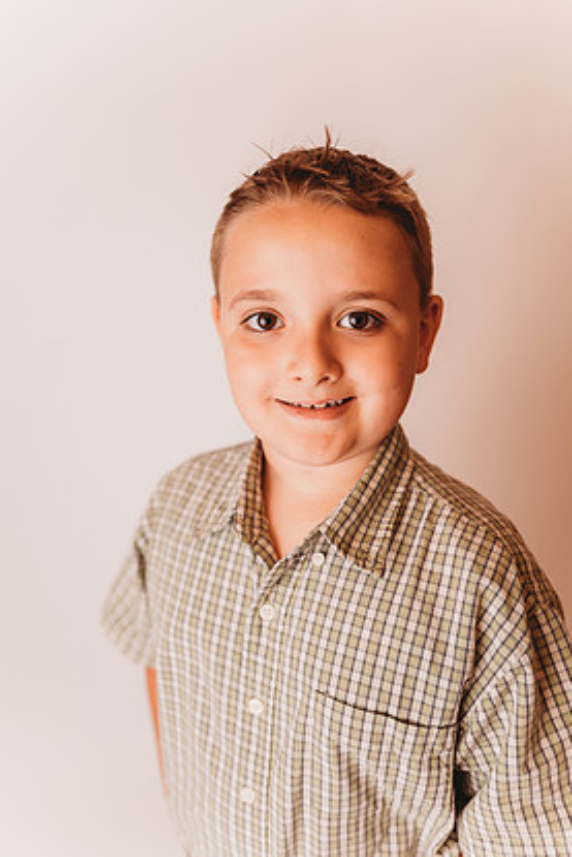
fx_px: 619
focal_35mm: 26
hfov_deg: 49.5
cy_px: 438
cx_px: 308
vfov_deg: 69.4
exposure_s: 1/160
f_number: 2.2
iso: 100
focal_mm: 24
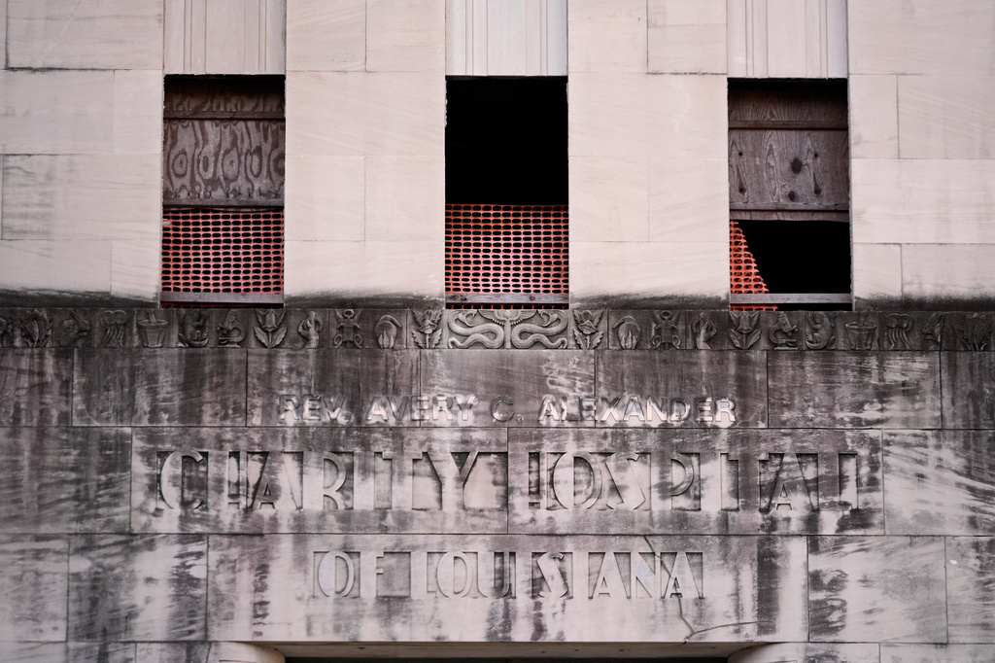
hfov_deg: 12.8
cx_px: 498
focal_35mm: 161
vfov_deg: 8.5
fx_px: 4448
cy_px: 332
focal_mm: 161
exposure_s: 1/12800
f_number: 2.8
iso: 1600
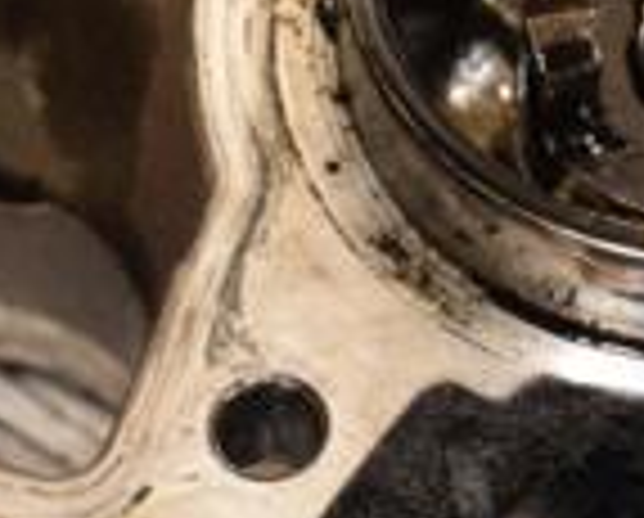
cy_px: 234
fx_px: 6971
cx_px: 464
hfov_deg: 5.3
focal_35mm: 365
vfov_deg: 4.3
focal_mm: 62
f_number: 5.3
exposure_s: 1/160
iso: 800
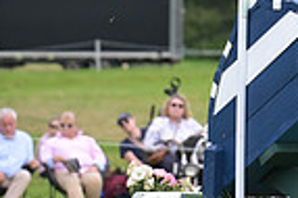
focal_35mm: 811
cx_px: 548
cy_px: -141
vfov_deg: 1.7
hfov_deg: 2.5
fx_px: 6706
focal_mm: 200
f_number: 5.6
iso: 1000
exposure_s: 1/1250
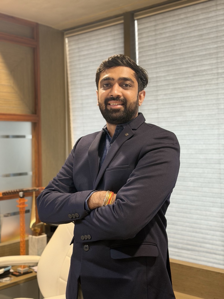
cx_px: 112
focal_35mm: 48
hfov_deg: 30.3
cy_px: 150
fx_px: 414
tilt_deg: -0.6
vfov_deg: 39.7
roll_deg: +0.7
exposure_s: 1/60
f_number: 1.78
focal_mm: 6.76
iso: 250
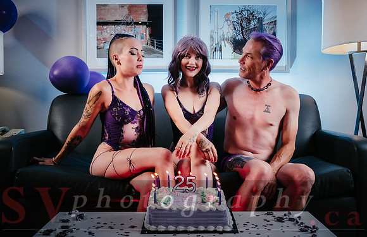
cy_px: 118
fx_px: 382
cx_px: 184
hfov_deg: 51.4
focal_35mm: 38
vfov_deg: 34.5
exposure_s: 1/160
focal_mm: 18
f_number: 3.5
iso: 200
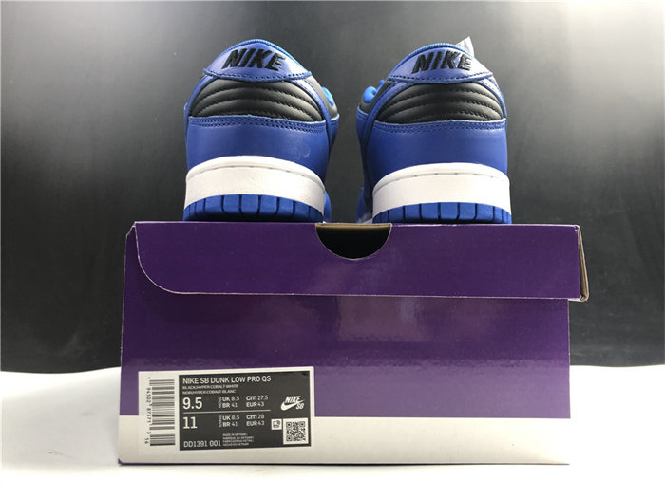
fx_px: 538
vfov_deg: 49.7
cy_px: 249
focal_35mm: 28
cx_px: 332
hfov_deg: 63.4
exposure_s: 1/25
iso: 40
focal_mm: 4
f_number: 1.8
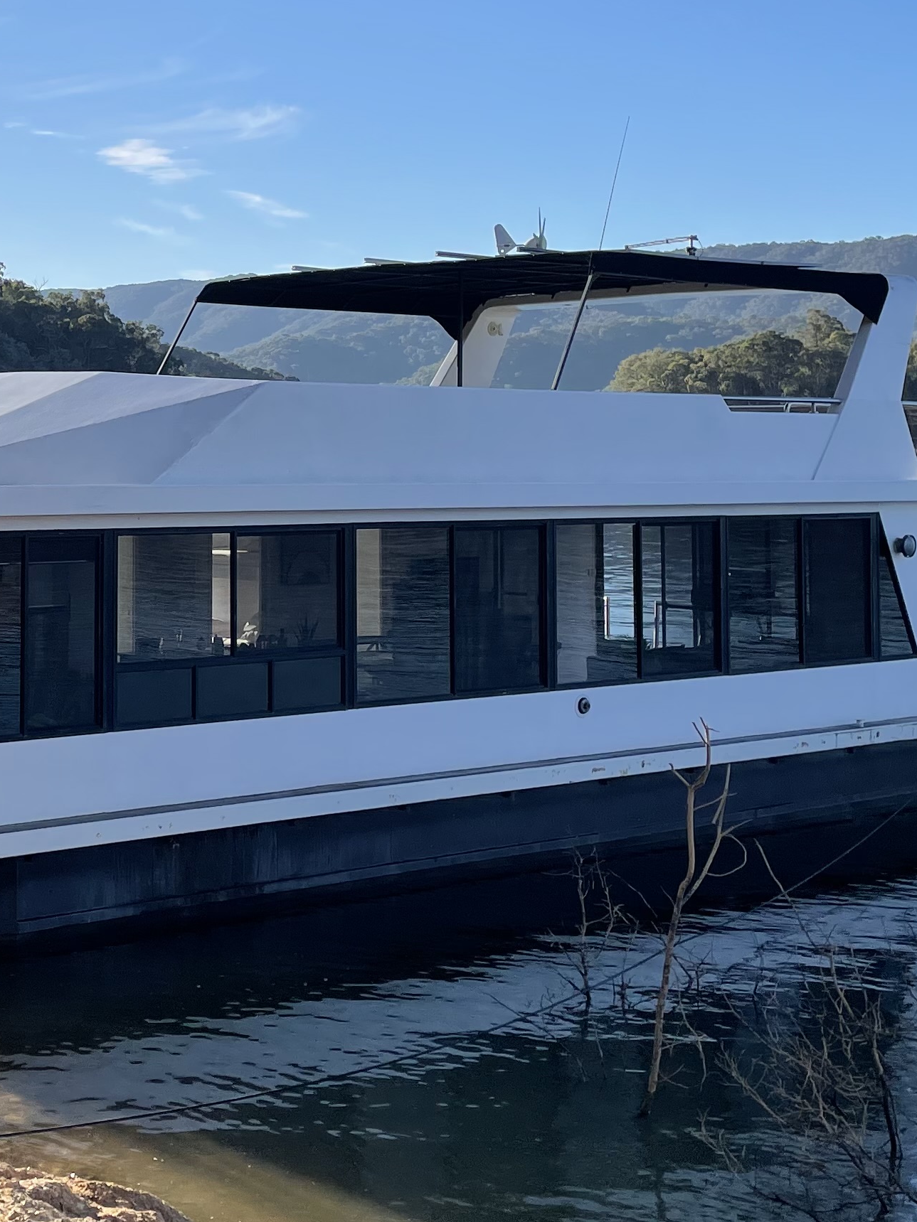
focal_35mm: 61
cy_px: 355
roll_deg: -0.5
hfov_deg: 23.2
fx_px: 2155
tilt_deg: +2.3
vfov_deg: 31.3
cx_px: 48
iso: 32
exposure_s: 1/2747
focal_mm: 4.2
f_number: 1.6
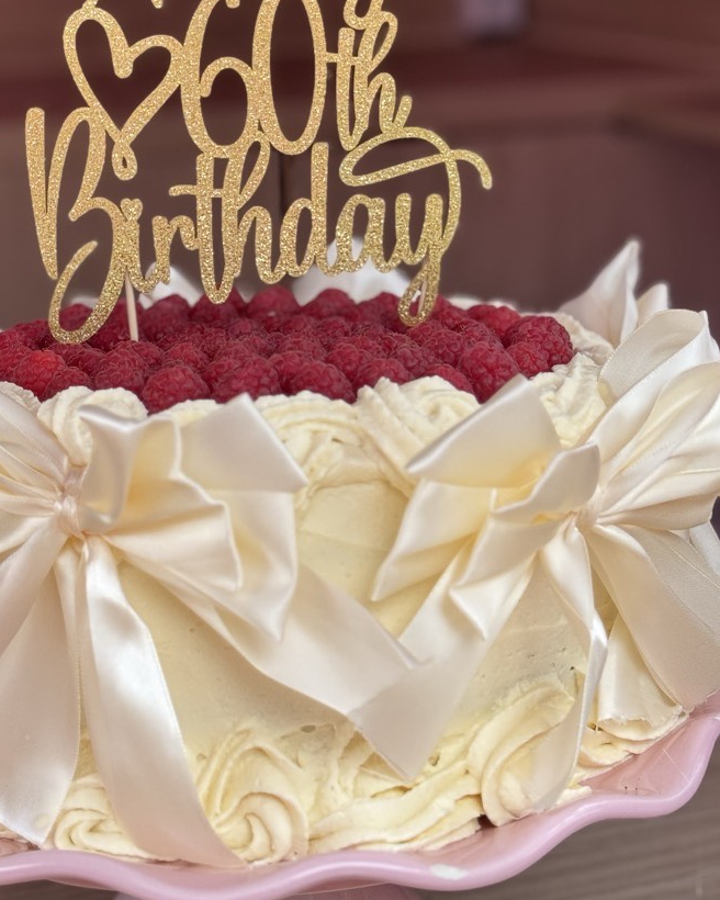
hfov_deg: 19.1
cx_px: 272
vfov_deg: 23.8
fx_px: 2131
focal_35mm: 80
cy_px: 330
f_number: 1.78
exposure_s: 1/178
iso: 64
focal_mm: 6.76
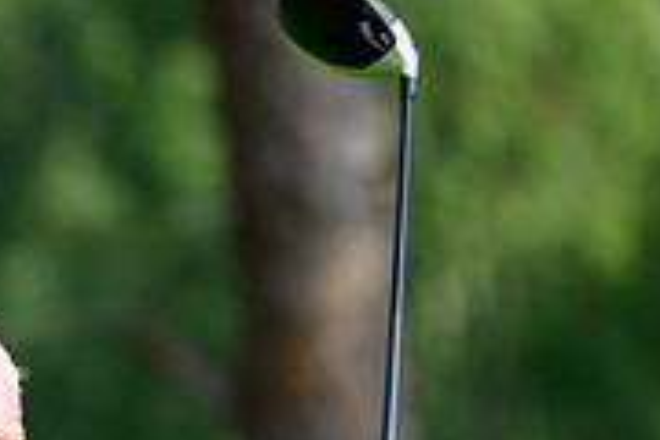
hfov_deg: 1.9
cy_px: 636
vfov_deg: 1.3
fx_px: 19505
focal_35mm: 1064
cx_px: -194
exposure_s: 1/2000
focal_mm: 330
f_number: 5.6
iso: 500
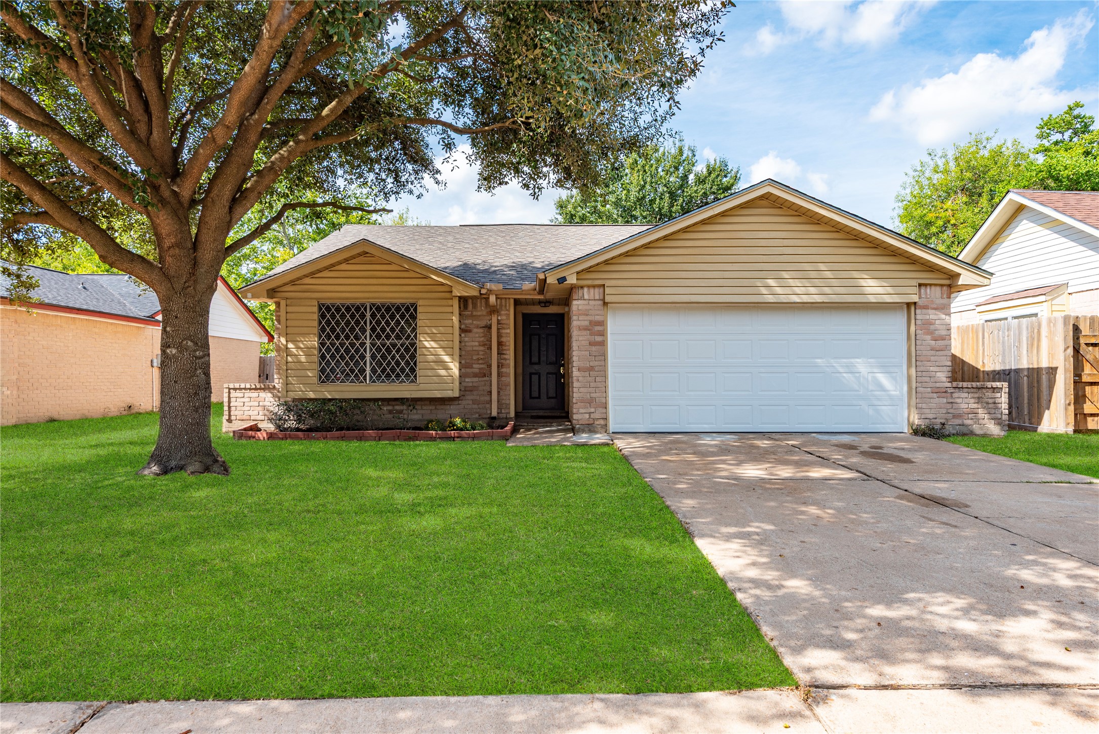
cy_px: 367
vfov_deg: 57.3
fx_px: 672
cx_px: 550
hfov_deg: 78.6
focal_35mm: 22
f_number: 10
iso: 100
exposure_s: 1/160
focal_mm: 22
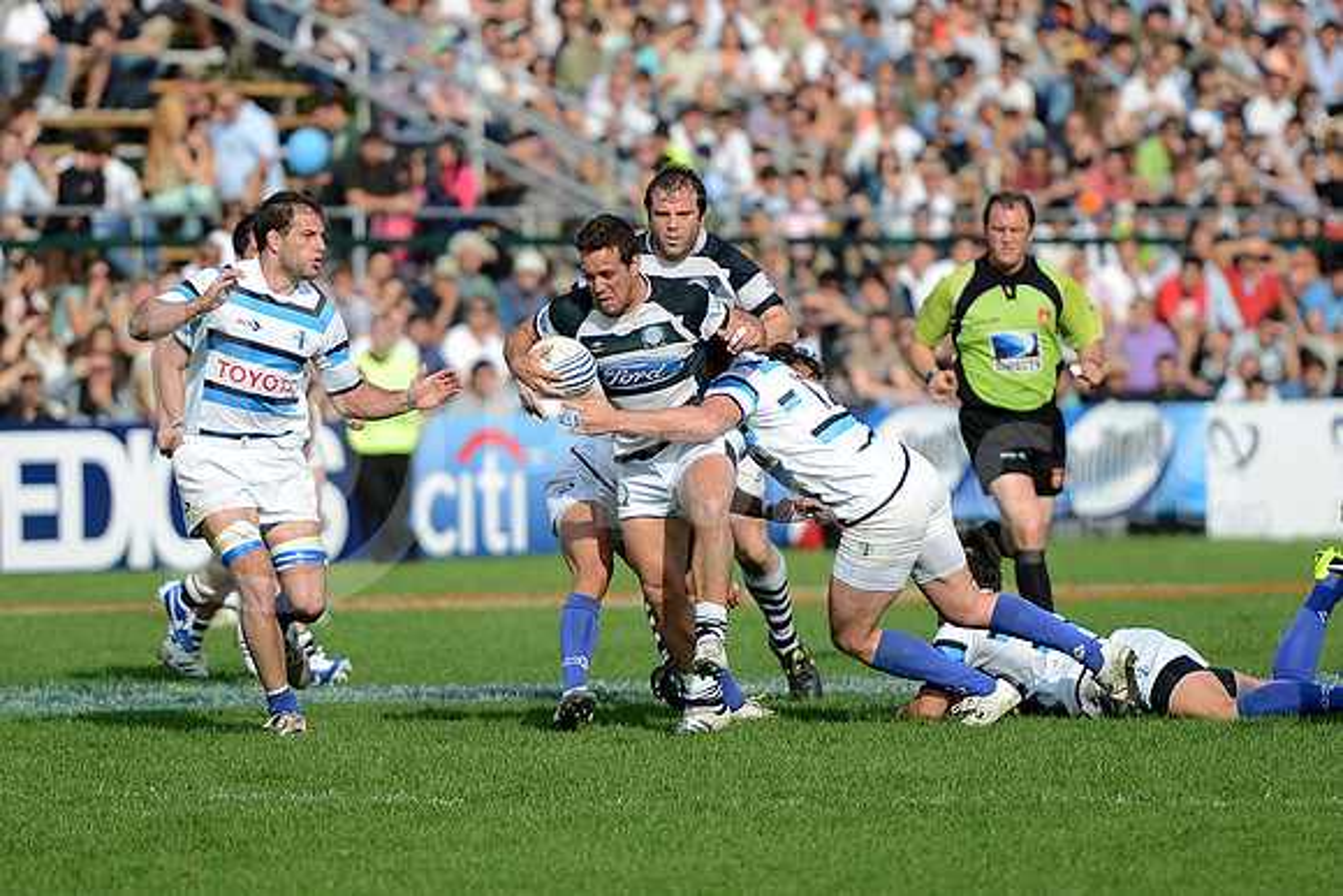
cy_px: 448
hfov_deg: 10.3
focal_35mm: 200
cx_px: 672
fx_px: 7463
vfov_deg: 6.9
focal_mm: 200
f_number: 2.8
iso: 250
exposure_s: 1/2500
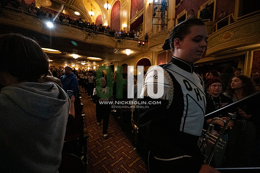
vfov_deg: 81.1
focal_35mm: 14
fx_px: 101
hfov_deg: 104.3
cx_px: 130
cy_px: 86
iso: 32000
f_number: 4
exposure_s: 1/400
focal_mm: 14
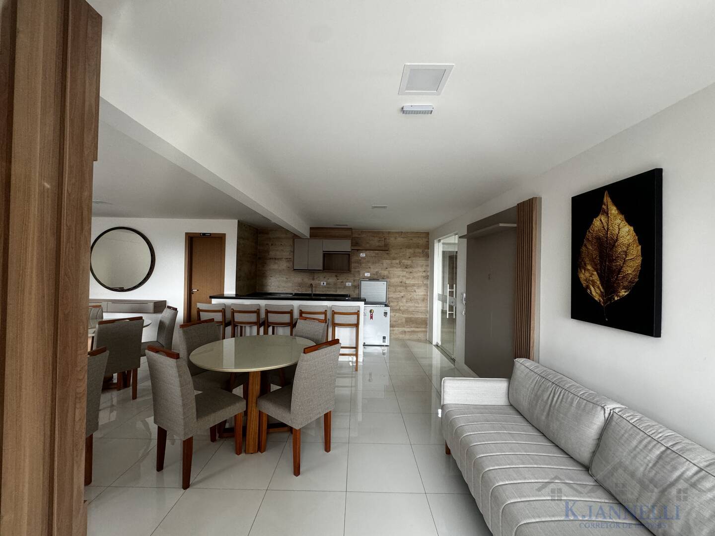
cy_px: 268
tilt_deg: +0.2
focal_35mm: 14
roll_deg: -1.5
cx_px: 358
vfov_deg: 85.7
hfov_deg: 102.1
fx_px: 289
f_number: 2.2
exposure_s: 1/99
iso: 250
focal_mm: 2.22
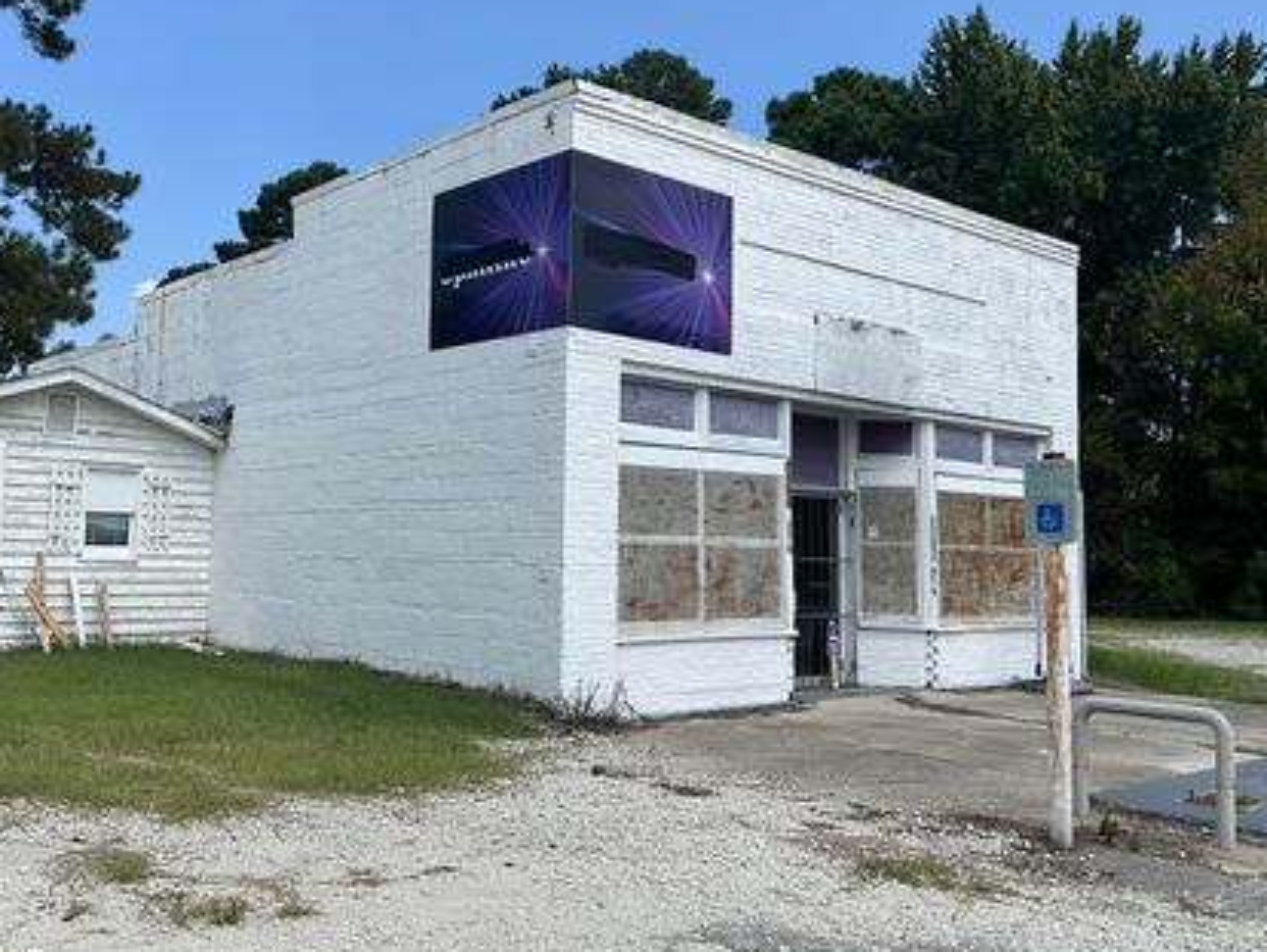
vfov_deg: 40.7
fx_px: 1282
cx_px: 563
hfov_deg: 52.5
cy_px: 439
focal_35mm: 35
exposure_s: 1/2801
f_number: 1.8
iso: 25
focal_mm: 3
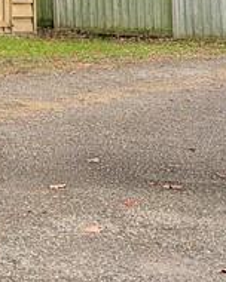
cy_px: -187
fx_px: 1053
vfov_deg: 14.0
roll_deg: +0.0
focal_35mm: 126
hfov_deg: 10.3
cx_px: -351
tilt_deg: +8.7
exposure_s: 1/534
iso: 100
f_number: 1.8
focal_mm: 6.93
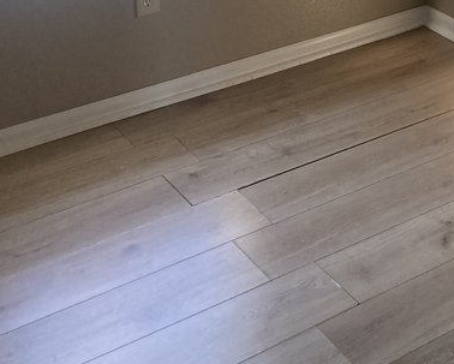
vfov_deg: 16.9
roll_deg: +0.8
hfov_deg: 24.2
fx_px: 1049
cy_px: -253
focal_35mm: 78
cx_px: 340
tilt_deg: -6.0
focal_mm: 3.99
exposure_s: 1/90
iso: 80
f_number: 1.8
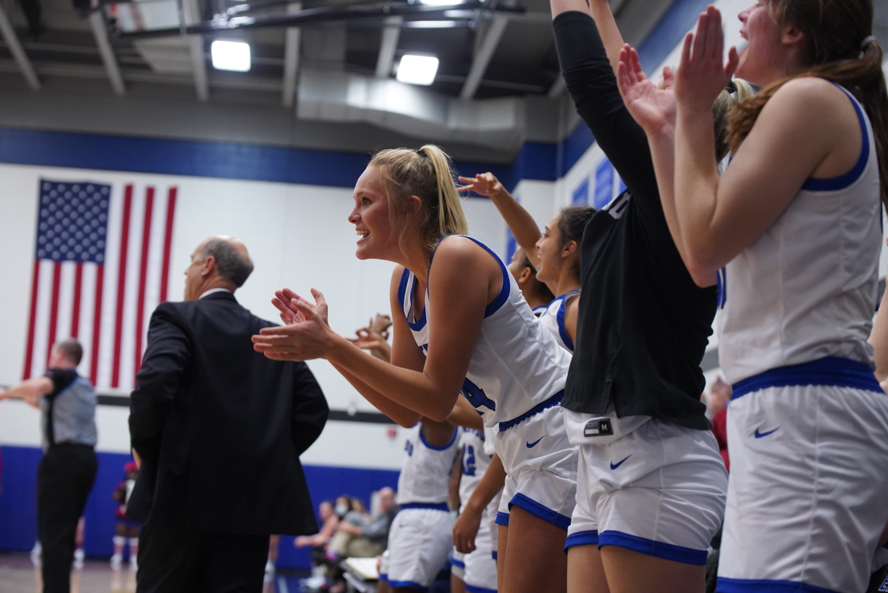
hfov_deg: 28.8
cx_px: 444
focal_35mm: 70
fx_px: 1728
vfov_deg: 19.5
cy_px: 296
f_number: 3.5
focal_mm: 70
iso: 4000
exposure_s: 1/500
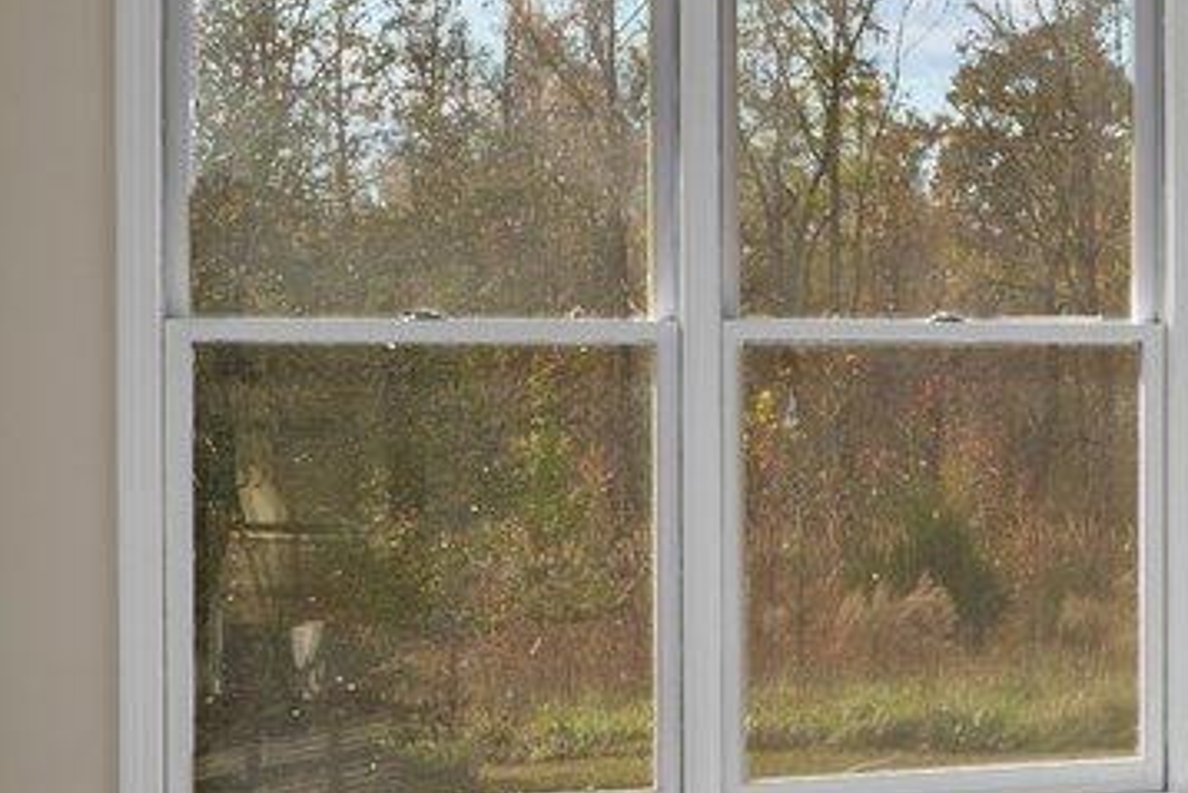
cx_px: 1480
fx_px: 2641
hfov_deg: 23.0
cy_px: 367
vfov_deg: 17.1
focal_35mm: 80
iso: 200
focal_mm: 14
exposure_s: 1/60
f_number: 8
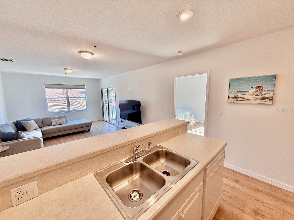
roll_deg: -0.4
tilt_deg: -6.5
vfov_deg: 85.7
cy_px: 110
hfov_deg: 102.1
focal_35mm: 14
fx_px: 119
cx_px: 147
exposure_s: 1/120
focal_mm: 2.22
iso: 100
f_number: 2.2
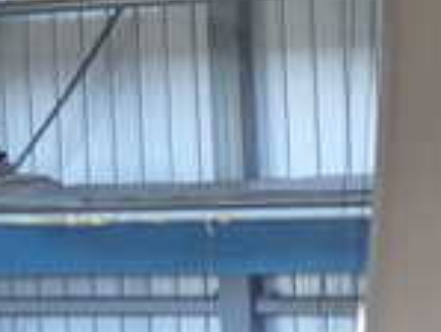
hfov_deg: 11.1
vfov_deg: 8.4
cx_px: 65
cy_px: 145
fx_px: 2257
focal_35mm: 177
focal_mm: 7.84
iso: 250
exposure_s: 1/40
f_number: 2.9
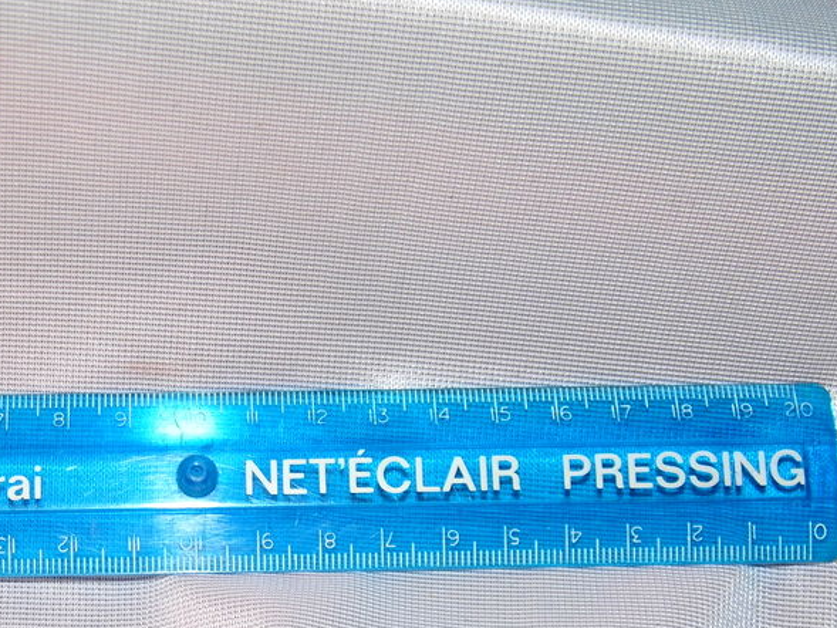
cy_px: 506
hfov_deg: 26.4
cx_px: 237
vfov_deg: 19.9
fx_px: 1765
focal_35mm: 73
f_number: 3.5
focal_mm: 7.7
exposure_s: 1/60
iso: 100
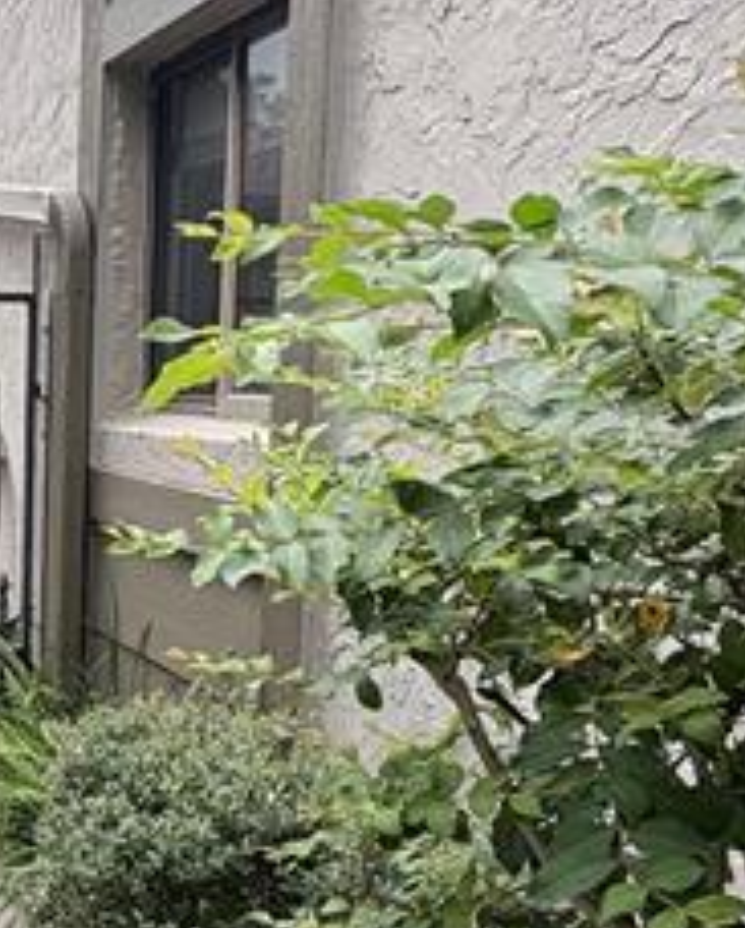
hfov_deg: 28.4
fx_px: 1265
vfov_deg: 40.2
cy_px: 517
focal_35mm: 46
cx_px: -159
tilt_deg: -6.5
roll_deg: -0.8
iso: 64
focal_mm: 2.22
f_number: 2.2
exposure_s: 1/533
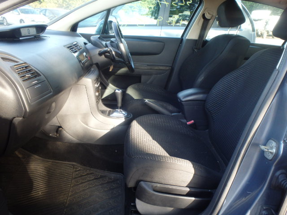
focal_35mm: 28
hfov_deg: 63.4
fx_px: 232
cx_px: 144
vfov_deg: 49.7
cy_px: 108
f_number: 3.9
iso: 200
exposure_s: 1/50
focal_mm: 5
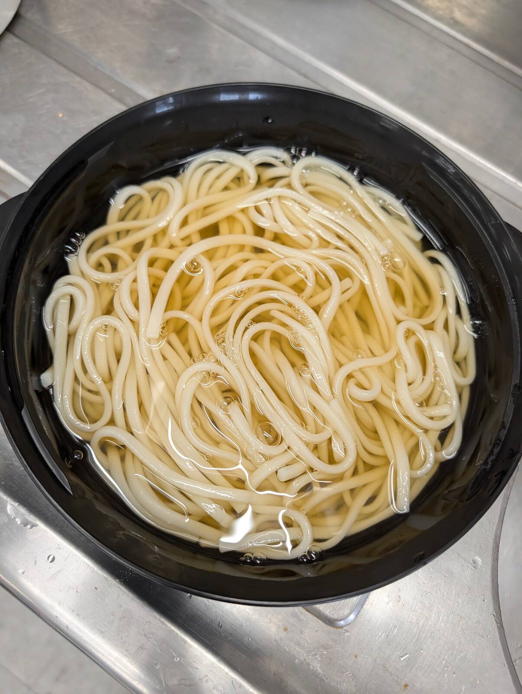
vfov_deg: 71.5
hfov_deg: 56.9
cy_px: 347
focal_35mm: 24
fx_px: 481
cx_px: 261
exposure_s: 1/876
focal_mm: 6.9
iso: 1188
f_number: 1.68
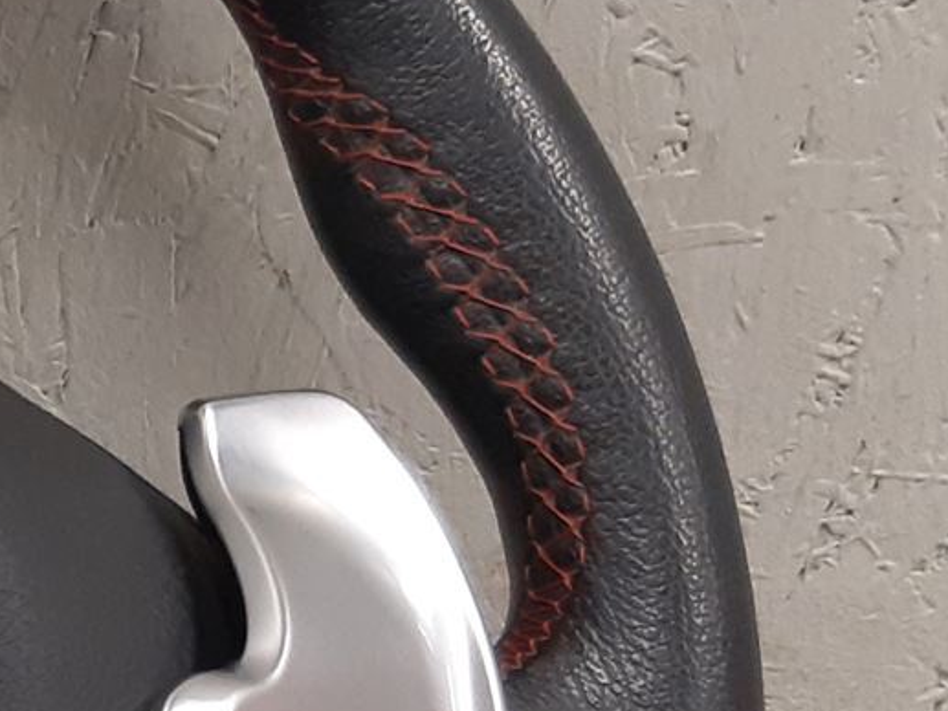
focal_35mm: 103
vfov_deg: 14.0
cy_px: 797
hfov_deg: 16.9
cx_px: -557
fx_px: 2821
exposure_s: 1/50
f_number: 1.7
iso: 160
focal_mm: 3.93
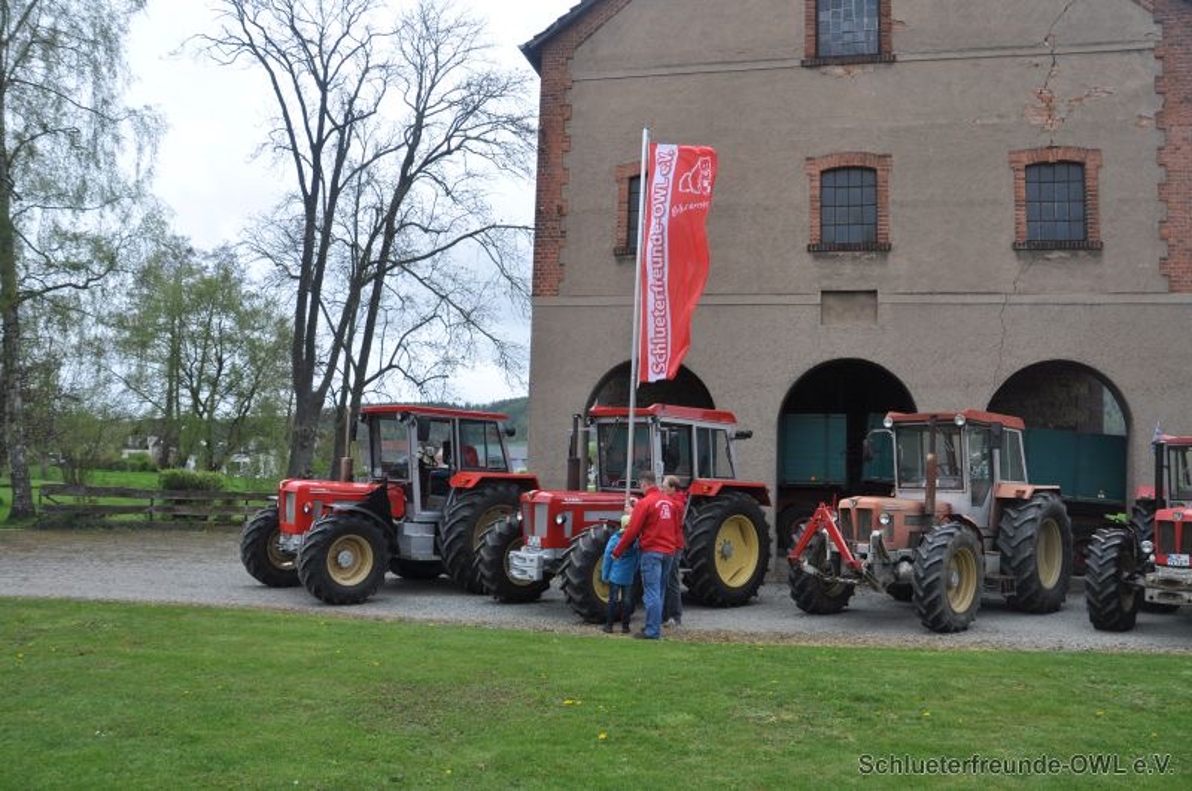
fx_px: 893
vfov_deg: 47.8
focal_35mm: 27
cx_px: 596
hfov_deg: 67.5
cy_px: 396
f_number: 8
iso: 200
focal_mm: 18
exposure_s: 1/250
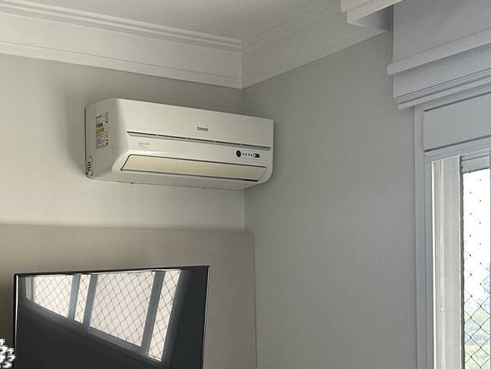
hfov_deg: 30.8
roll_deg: +3.2
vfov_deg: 24.1
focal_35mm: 57
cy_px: 397
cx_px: -24
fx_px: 809
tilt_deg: -4.1
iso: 250
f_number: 1.78
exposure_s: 1/96
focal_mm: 6.86
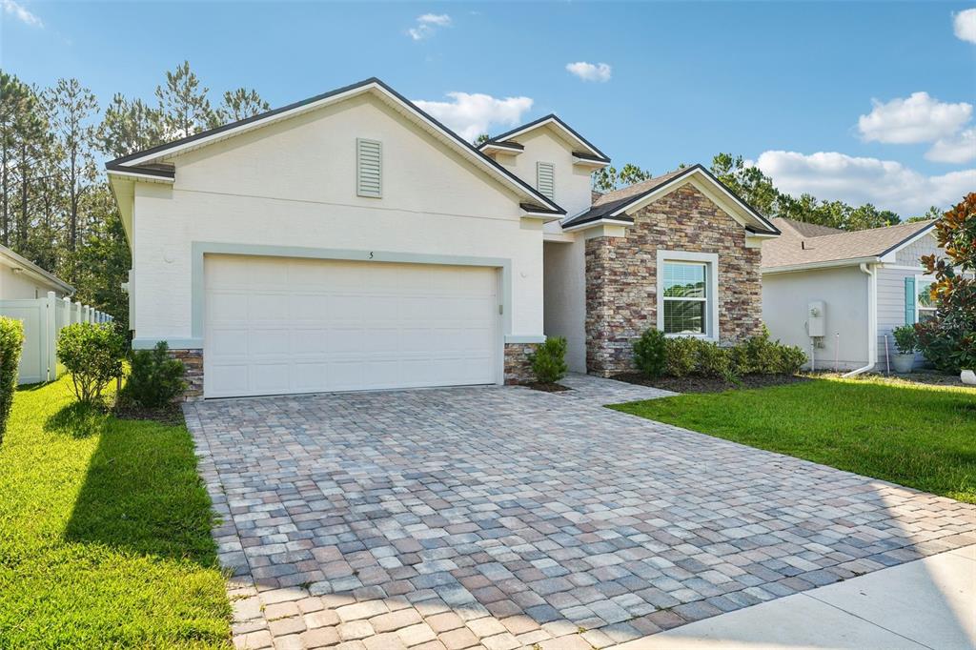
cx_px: 488
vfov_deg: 53.1
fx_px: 650
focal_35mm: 24
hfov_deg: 73.8
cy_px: 325
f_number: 8
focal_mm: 24
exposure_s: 1/60
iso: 100
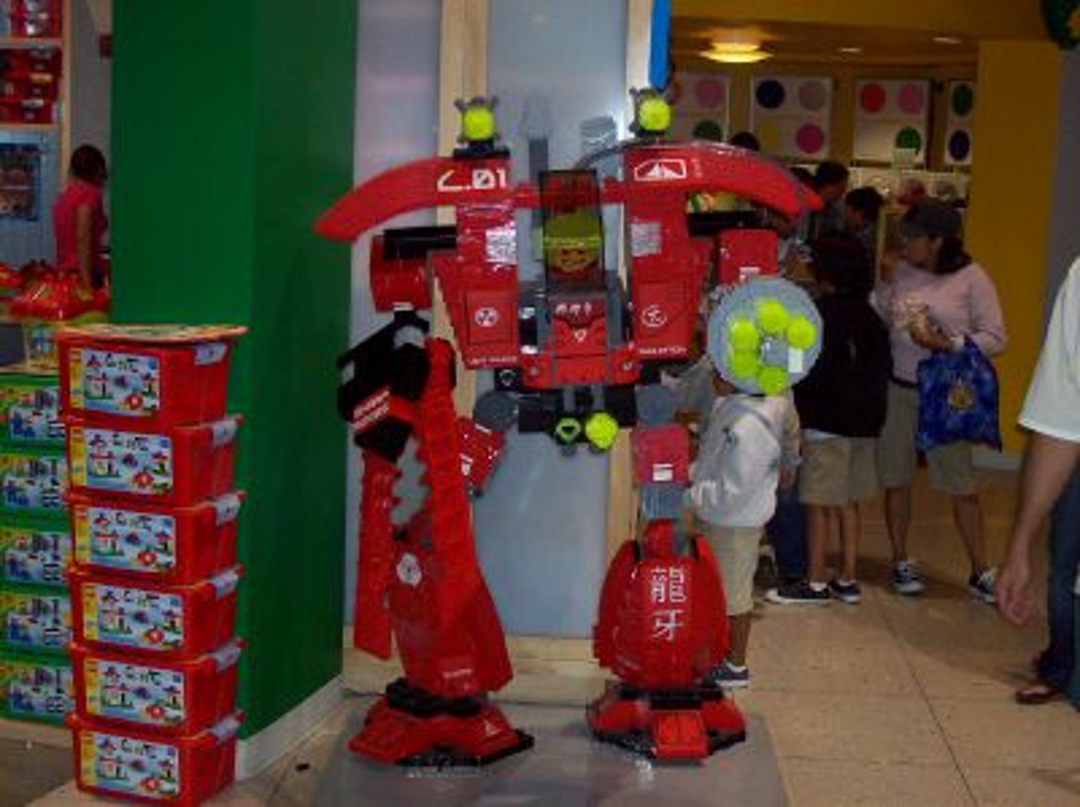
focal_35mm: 56
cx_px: 540
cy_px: 404
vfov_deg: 26.0
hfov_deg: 34.4
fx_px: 1745
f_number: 3.4
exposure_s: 1/83.6
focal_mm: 9.4
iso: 140
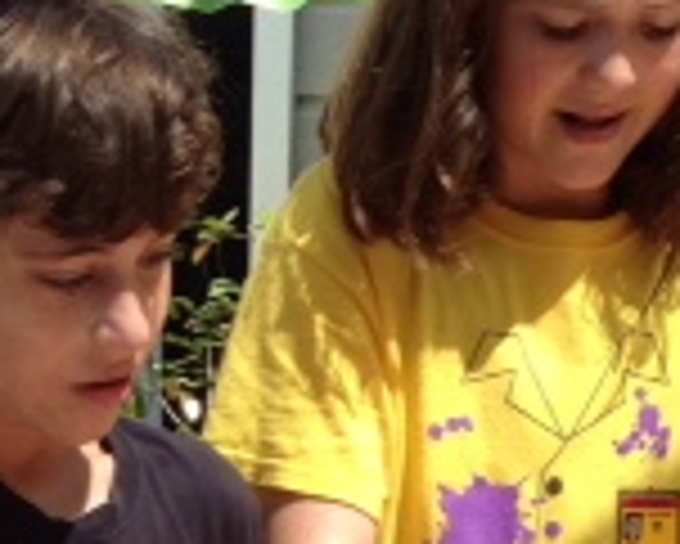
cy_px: 967
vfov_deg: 10.1
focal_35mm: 145
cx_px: 167
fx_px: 2920
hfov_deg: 13.2
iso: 50
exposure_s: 1/227
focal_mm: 4.28
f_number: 2.4
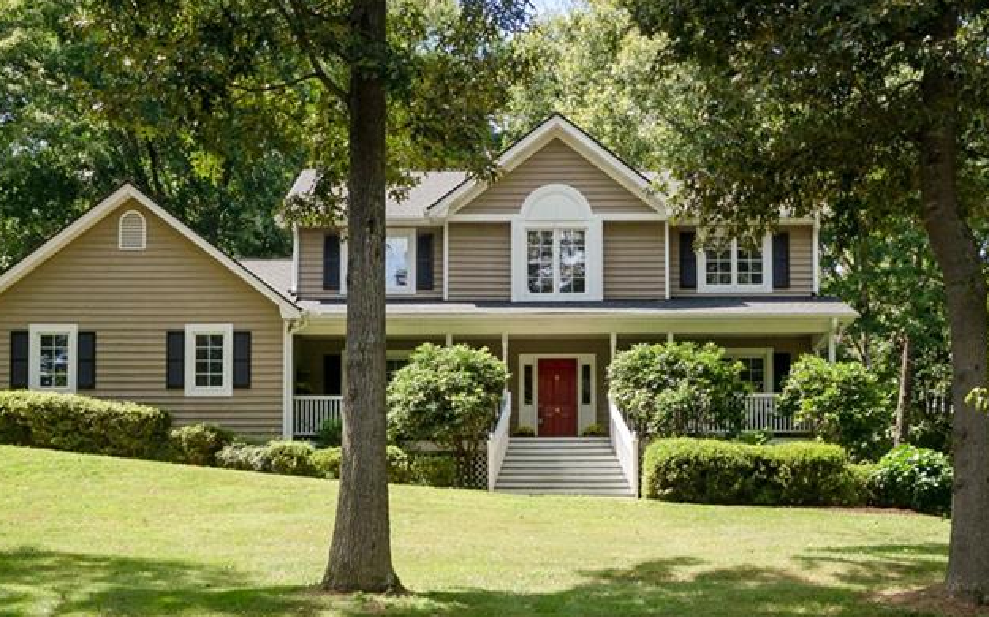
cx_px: 538
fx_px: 1347
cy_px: 297
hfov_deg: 40.3
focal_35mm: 50
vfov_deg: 25.8
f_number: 7.1
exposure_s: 1/400
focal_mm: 20
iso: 200
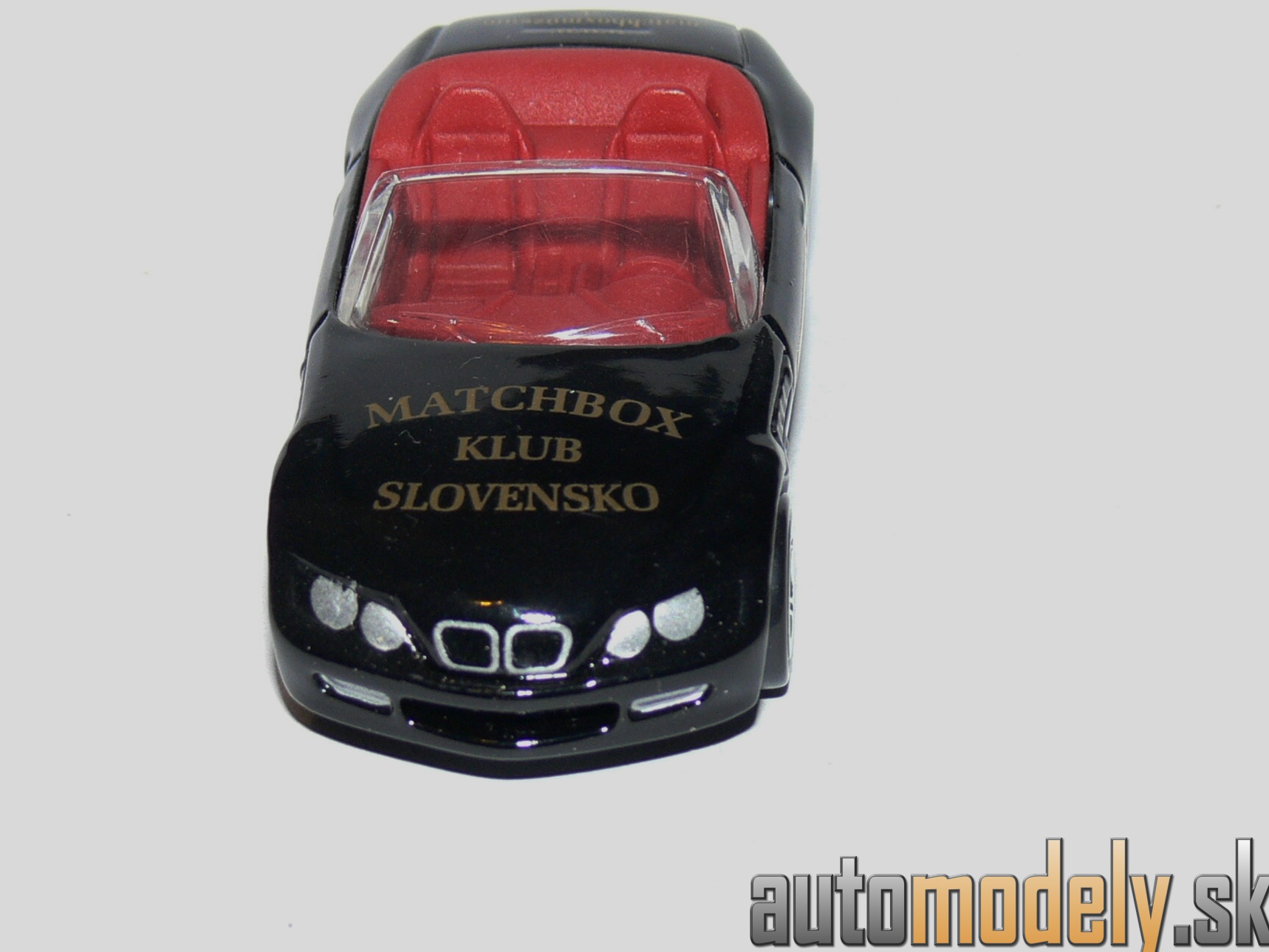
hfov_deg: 16.7
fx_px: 4326
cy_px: 413
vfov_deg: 12.6
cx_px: 530
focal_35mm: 118
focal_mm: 14
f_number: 4
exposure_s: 1/30
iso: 100
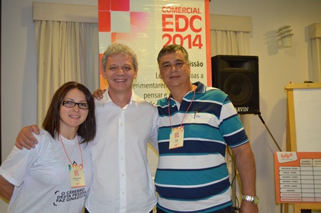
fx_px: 320
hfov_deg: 53.2
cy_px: 106
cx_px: 160
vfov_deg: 36.7
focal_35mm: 36
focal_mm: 24
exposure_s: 1/60
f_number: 4
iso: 2800
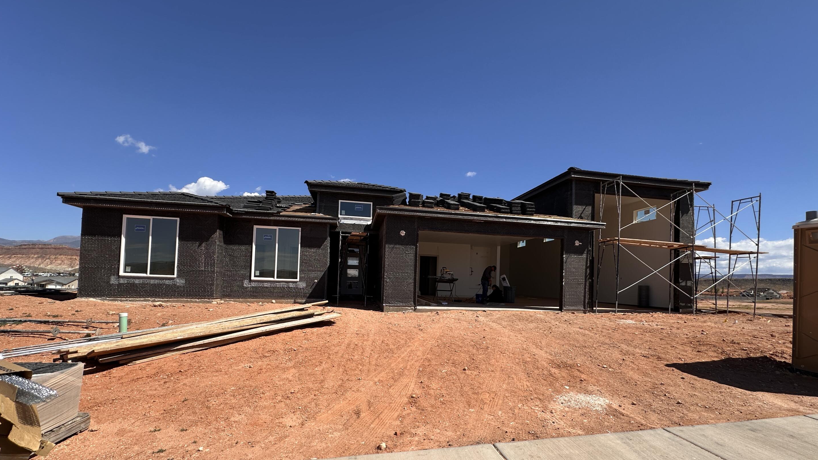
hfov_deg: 99.4
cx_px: 417
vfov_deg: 66.5
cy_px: 274
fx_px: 347
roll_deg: -2.0
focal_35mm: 16
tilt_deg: +2.2
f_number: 2.2
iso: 50
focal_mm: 2.22
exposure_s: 1/1984
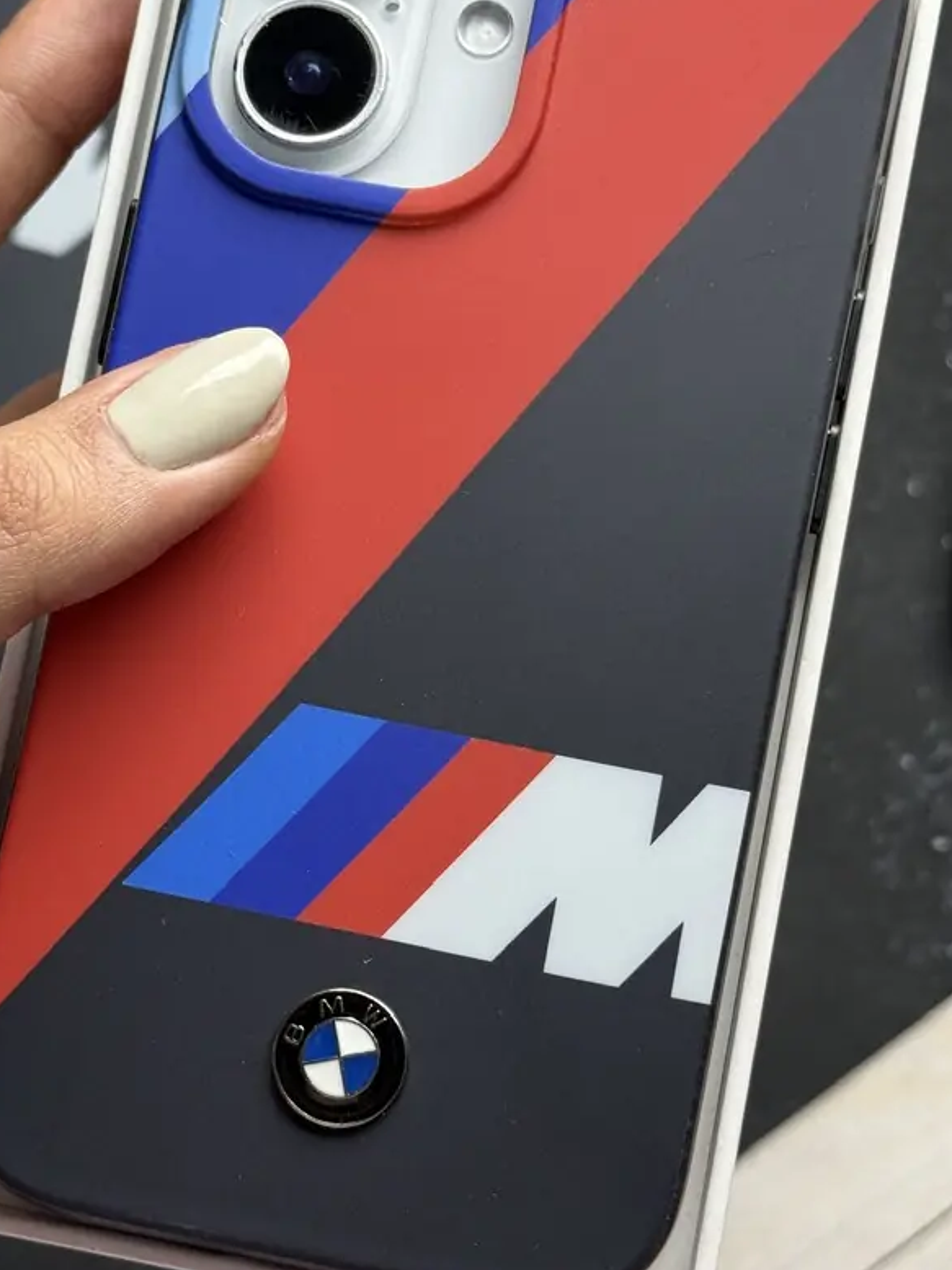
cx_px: 371
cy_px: 607
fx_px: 2898
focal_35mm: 79
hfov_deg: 18.6
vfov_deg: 24.7
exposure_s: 1/1167
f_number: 1.78
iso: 64
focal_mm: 6.76
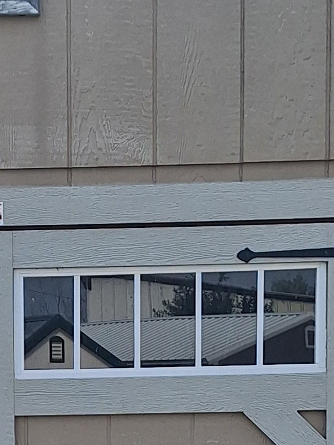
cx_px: 33
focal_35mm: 115
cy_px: 515
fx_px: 1479
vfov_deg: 16.5
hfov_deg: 12.8
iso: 40
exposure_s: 1/1689
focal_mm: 5.54
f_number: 1.8
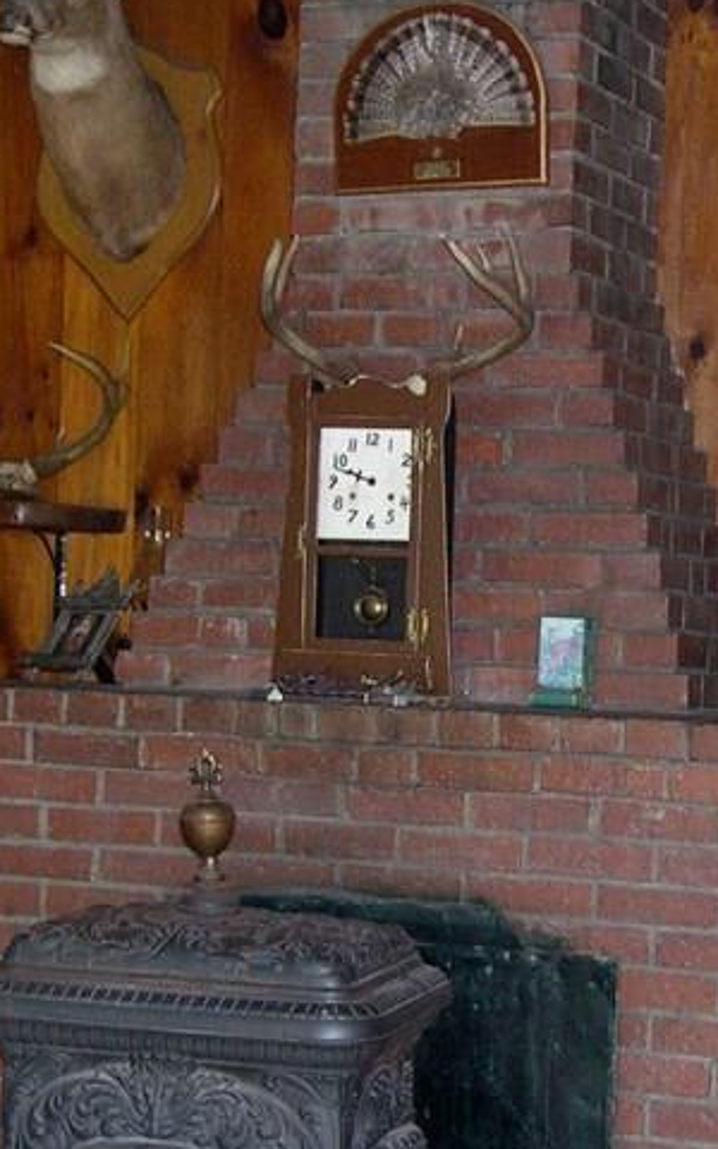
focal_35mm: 86
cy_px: 752
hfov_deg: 15.1
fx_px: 2693
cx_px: 589
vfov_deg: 24.0
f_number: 2.8
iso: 371
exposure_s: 1/60
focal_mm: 8
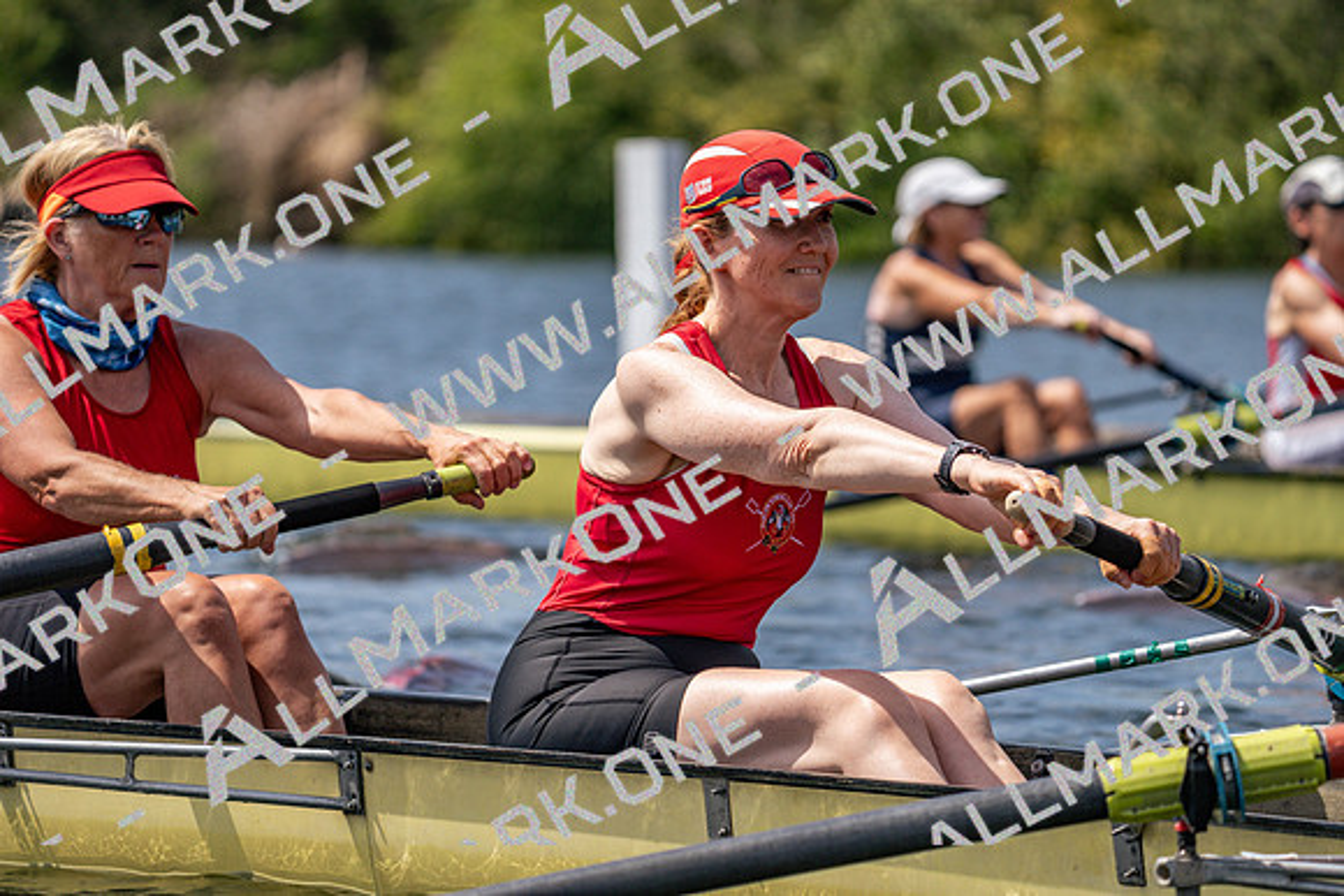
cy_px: 448
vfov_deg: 5.3
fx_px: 9671
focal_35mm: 259
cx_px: 672
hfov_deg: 7.9
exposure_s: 1/2000
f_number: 5.6
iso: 250
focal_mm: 259
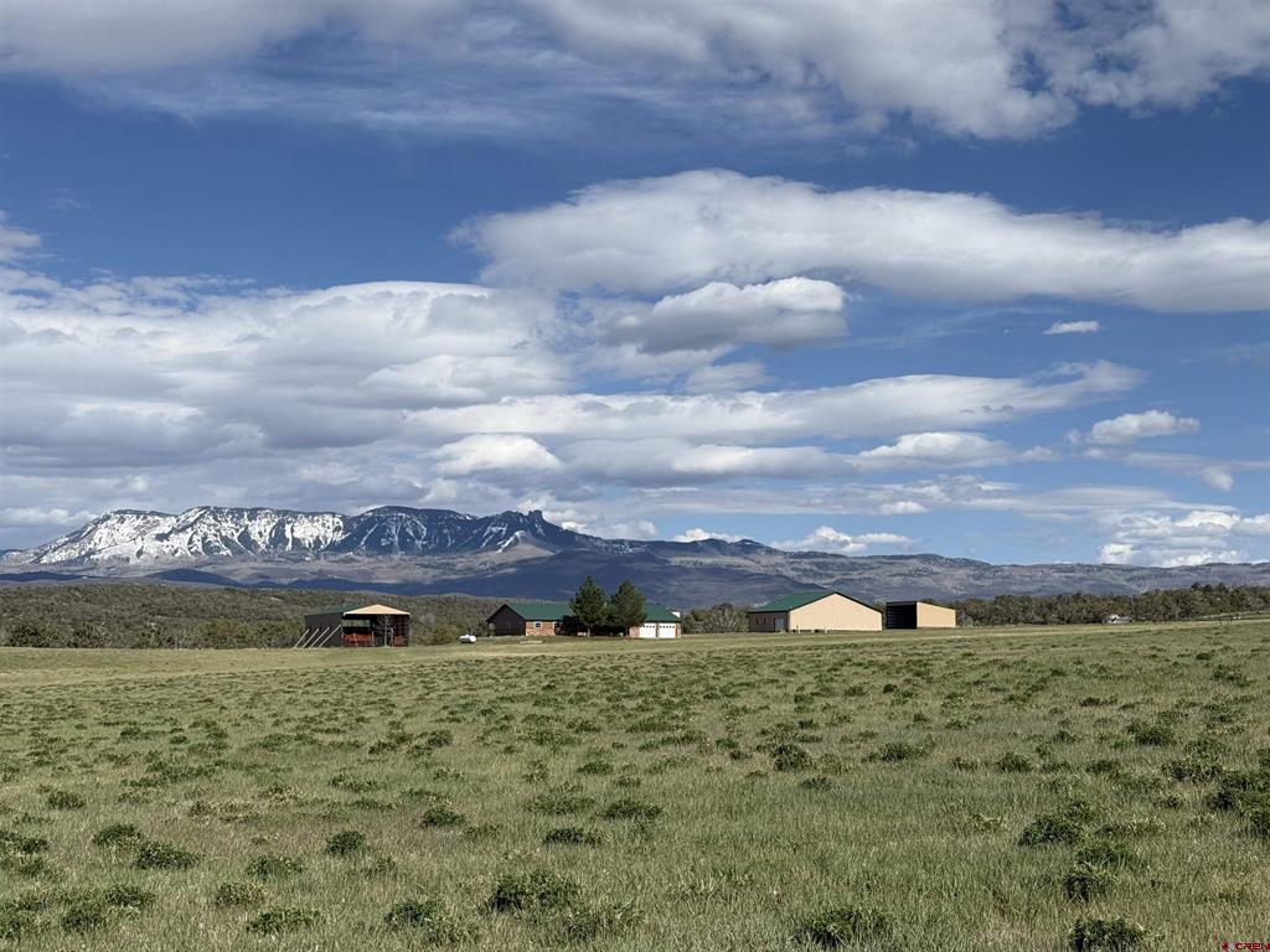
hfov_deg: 39.7
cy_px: 476
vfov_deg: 30.3
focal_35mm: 48
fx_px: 1761
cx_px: 635
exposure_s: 1/9901
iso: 64
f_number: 1.78
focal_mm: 6.76
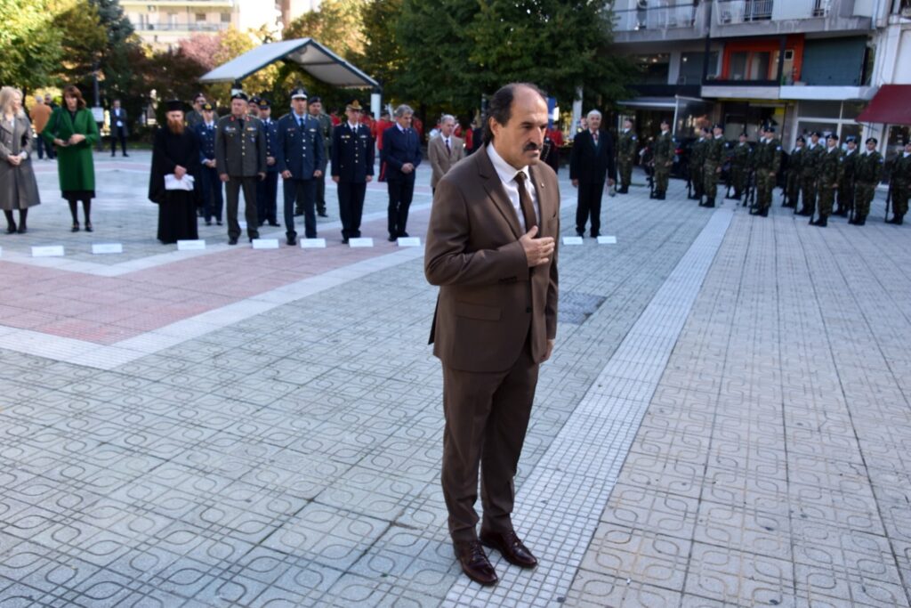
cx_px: 456
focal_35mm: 32
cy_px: 304
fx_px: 797
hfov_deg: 59.5
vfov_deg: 41.7
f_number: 5.6
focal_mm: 21
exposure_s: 1/250
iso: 360
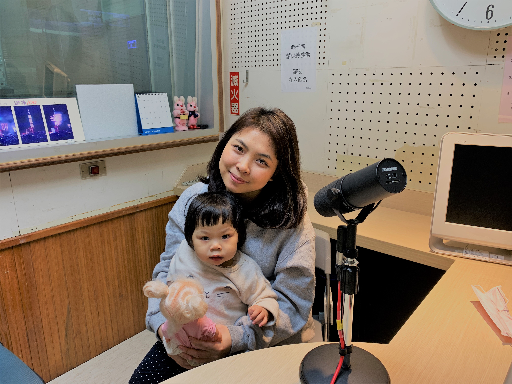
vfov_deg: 53.1
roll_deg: +0.0
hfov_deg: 67.3
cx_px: 256
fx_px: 385
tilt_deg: -14.9
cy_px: 192
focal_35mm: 26
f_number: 1.8
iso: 80
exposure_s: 1/60
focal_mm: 4.25
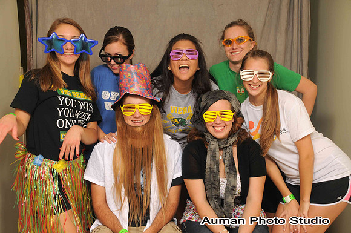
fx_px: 467
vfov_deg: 28.0
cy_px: 116
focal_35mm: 48
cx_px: 176
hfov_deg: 41.2
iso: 200
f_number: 6.3
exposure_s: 1/125
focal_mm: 32
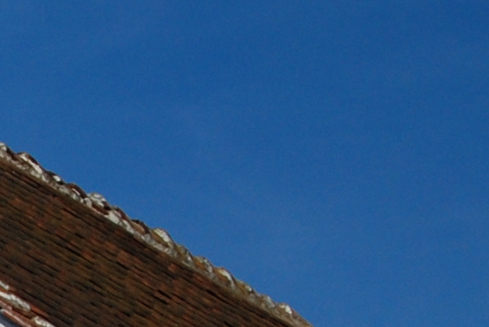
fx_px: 4638
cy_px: 747
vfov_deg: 4.0
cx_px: -425
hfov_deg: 5.9
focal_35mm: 341
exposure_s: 1/250
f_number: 8
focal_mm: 32
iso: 200
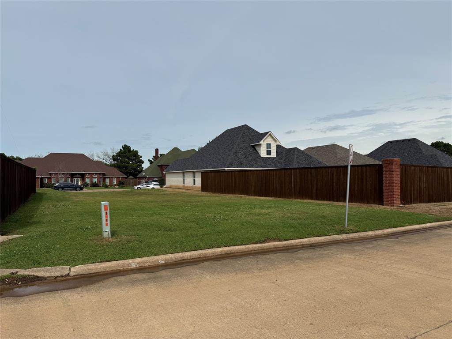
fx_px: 313
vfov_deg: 56.8
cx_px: 226
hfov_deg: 71.6
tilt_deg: +2.0
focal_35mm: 24
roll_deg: +0.4
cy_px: 170
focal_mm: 6.76
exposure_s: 1/8130
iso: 80
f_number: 1.78
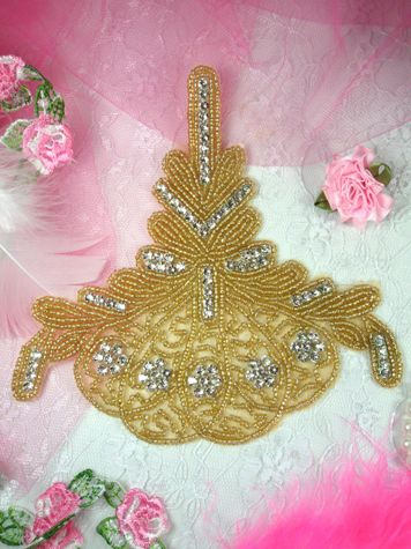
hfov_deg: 39.6
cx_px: 206
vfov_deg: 51.4
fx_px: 570
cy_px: 274
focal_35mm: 36
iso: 80
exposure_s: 1/350
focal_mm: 6.5
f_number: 4.1
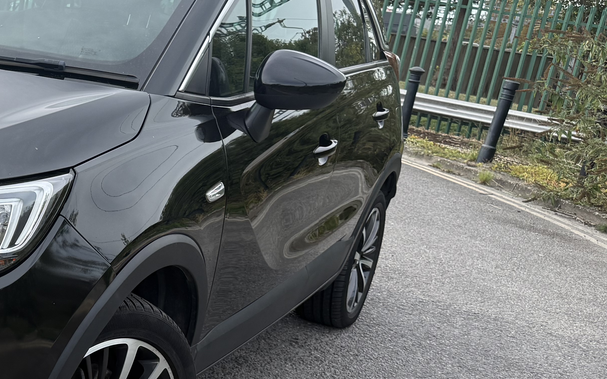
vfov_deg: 21.6
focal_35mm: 60
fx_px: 993
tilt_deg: -12.8
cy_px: 196
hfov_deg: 29.9
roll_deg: -7.8
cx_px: -90
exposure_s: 1/1106
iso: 100
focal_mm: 6.76
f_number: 1.78
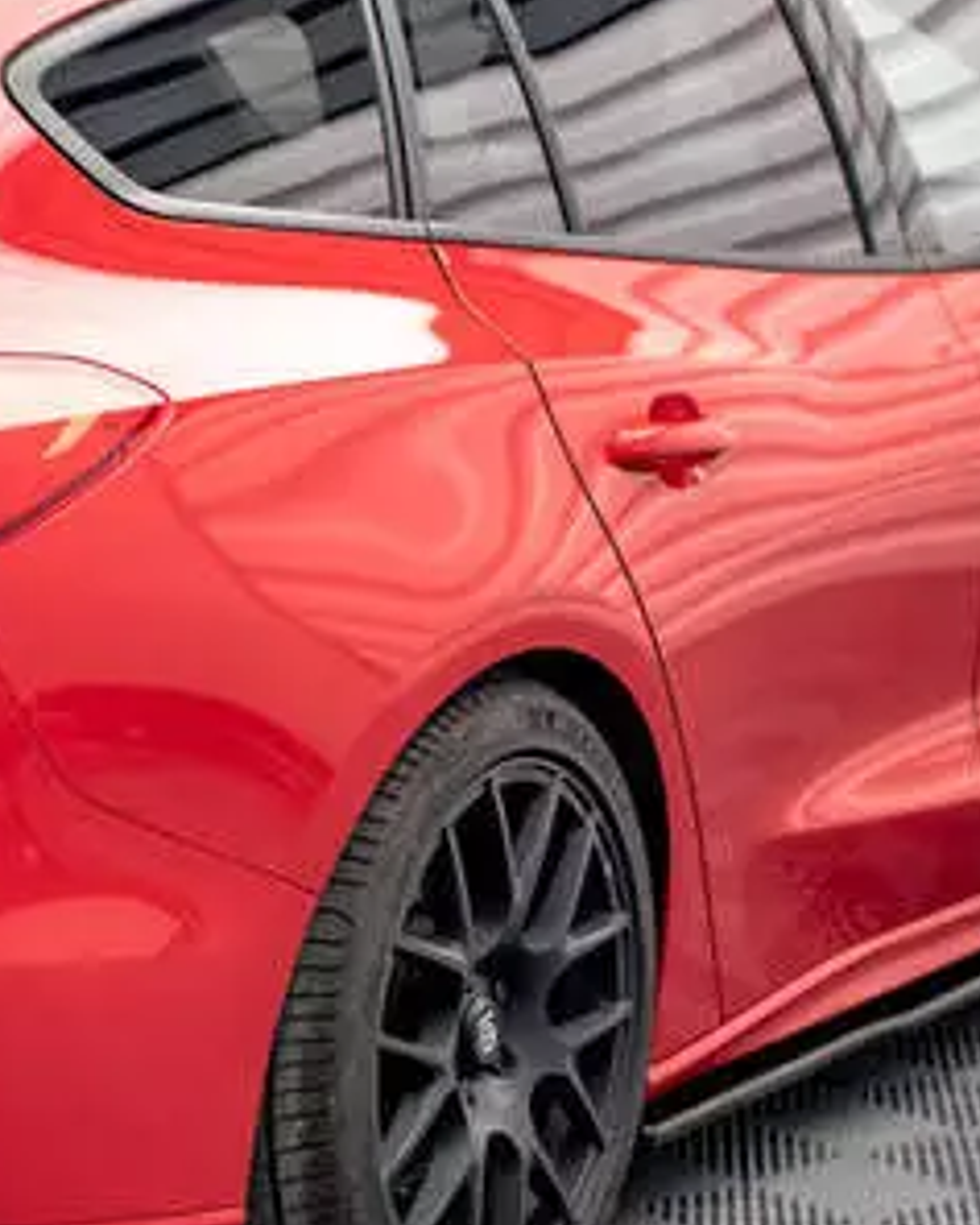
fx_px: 4095
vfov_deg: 17.0
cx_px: -331
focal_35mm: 113
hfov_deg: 13.1
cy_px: 618
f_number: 2.2
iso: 1000
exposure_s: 1/100
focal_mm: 35
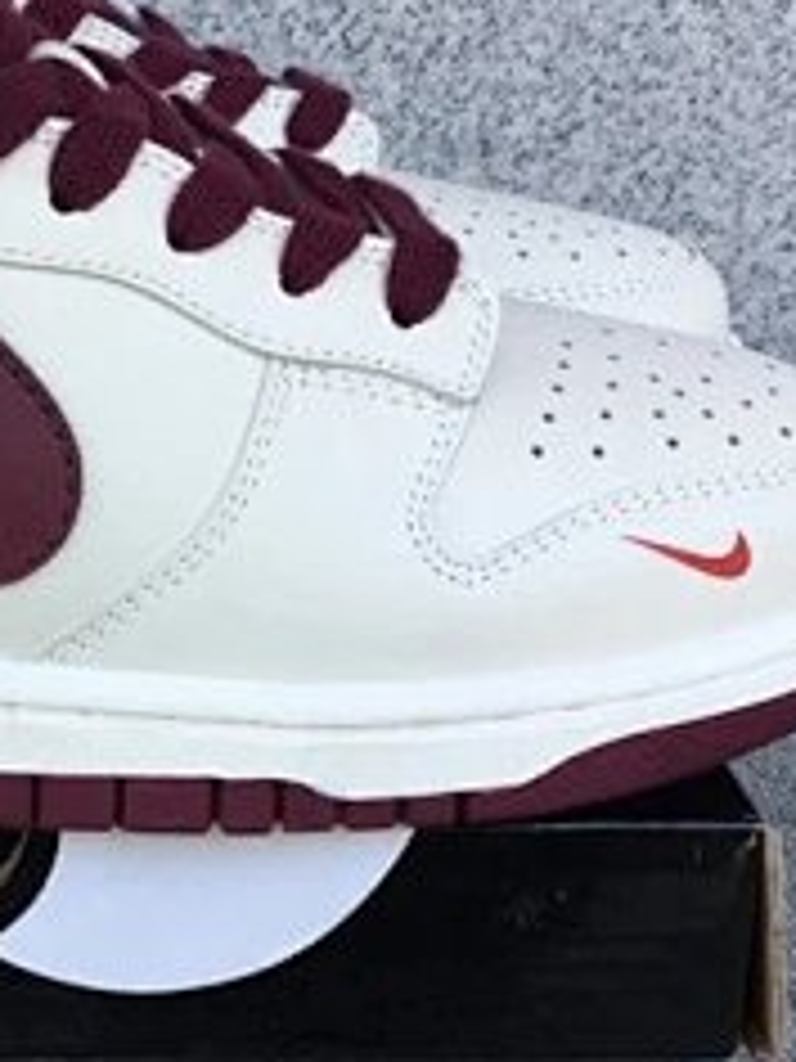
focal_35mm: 84
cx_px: -40
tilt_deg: -21.8
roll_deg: -0.6
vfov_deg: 23.2
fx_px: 2575
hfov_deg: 17.1
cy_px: 706
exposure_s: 1/183
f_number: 2.4
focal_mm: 3.3
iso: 25
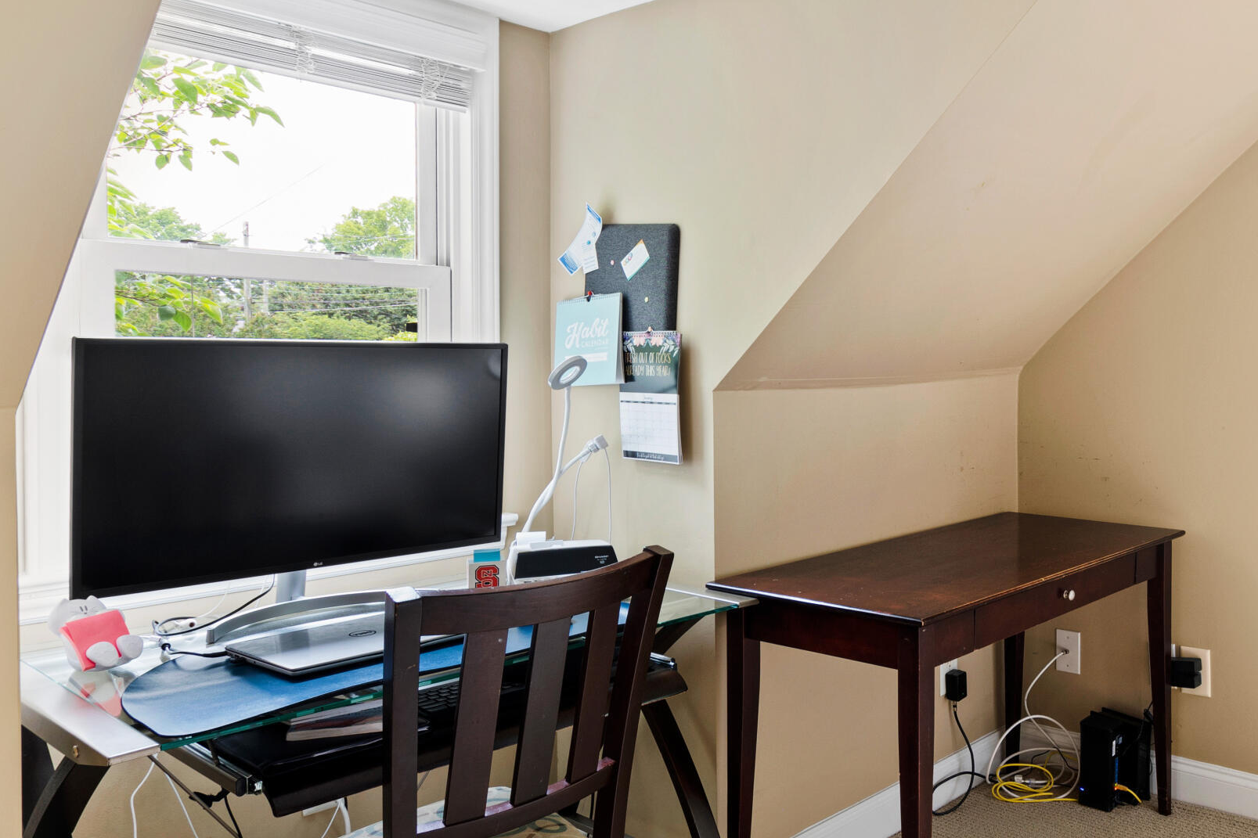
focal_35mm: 28
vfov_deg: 46.3
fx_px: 978
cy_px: 375
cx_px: 948
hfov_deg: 61.7
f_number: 8
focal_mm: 10
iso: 100
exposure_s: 1/1.25
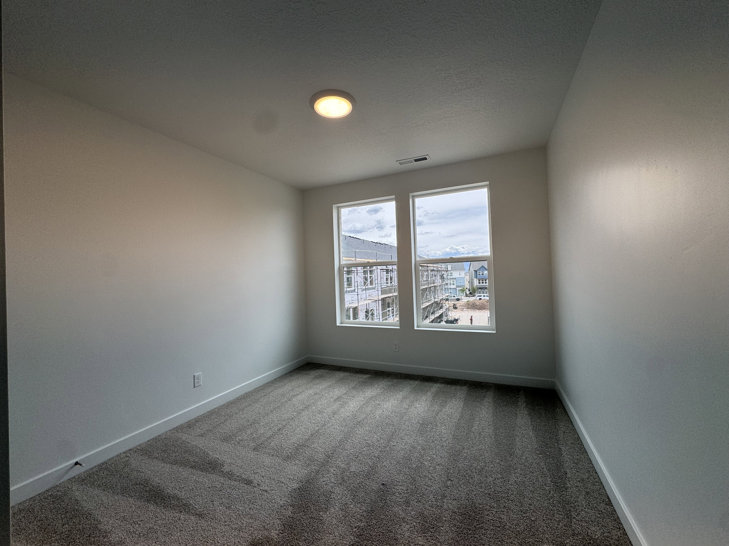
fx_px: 295
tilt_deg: +0.8
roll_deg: +1.1
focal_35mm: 14
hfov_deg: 102.1
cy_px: 273
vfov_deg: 85.7
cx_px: 364
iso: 40
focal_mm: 2.22
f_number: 2.2
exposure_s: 1/505
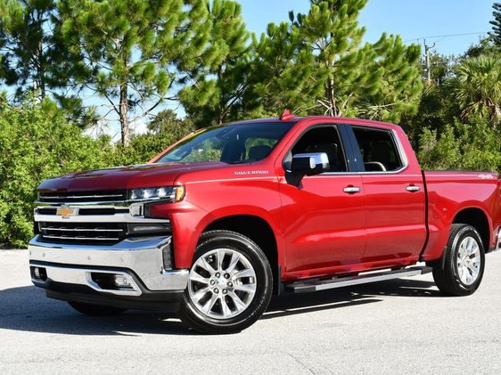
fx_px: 825
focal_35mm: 57
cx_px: 259
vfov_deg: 25.6
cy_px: 189
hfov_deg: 33.8
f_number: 8
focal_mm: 26
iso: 200
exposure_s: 1/250
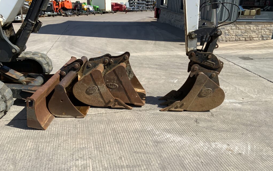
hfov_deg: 61.2
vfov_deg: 40.6
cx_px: 137
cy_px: 94
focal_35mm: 31
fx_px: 231
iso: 16
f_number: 1.8
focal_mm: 3
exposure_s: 1/2141
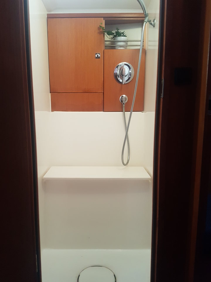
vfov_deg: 67.3
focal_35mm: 26
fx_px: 211
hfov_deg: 53.1
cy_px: 141
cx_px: 106
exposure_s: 1/25
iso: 200
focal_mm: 4.2
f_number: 1.7
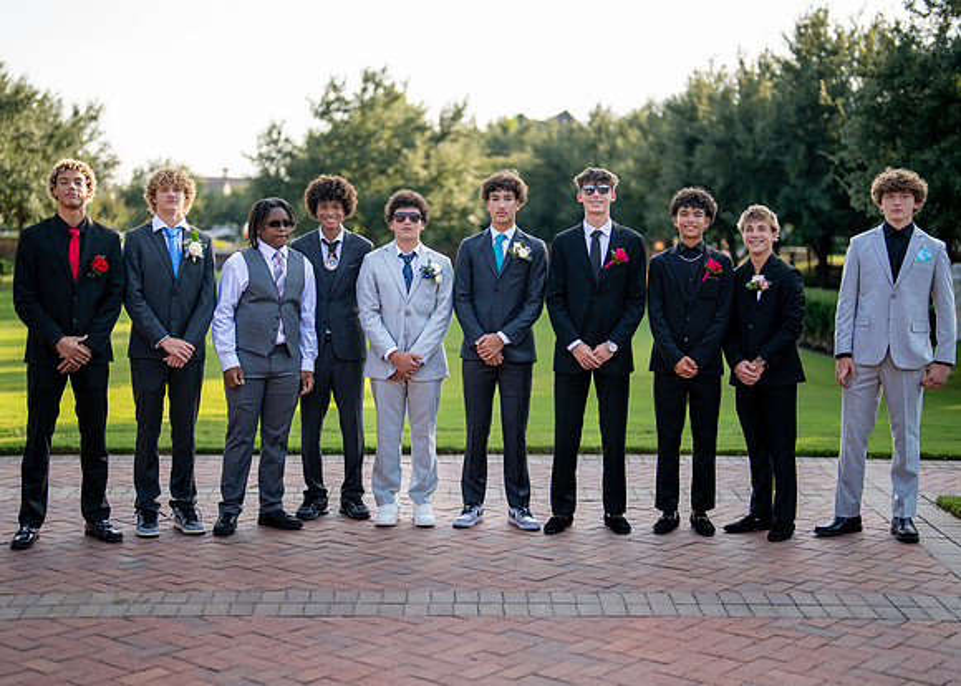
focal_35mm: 53
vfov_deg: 26.5
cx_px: 482
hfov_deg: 36.5
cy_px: 345
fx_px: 1458
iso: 200
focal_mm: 50
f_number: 1.2
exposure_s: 1/2500
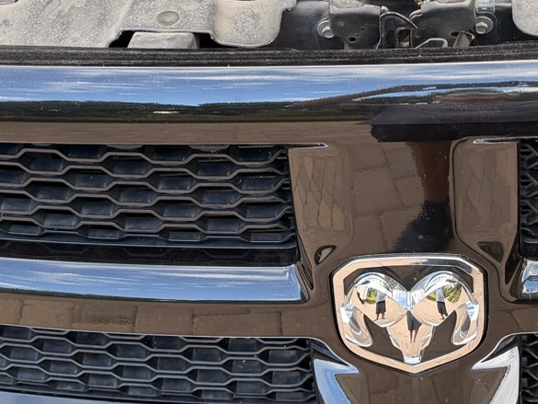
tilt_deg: -30.5
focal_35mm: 84
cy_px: -61
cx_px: 429
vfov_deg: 16.9
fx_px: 1306
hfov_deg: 23.0
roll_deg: +2.0
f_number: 1.78
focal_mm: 6.76
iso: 100
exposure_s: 1/193
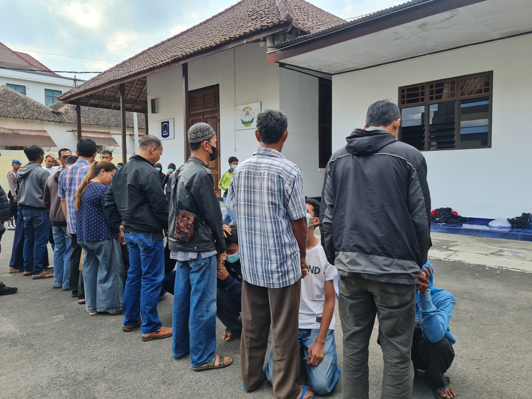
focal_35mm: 26
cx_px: 266
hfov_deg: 67.3
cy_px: 200
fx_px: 400
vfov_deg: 53.1
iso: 50
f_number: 1.8
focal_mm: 5.4
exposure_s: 1/660
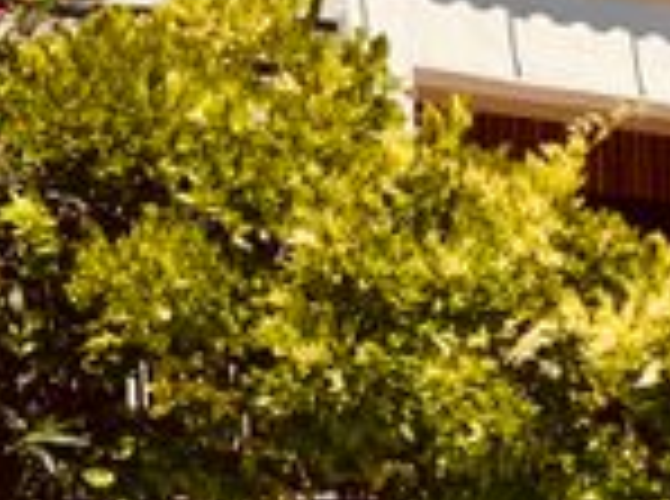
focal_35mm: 105
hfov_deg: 16.6
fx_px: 2027
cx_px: 1088
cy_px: 748
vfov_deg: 13.3
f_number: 1.6
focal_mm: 5.96
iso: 50
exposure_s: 1/2933
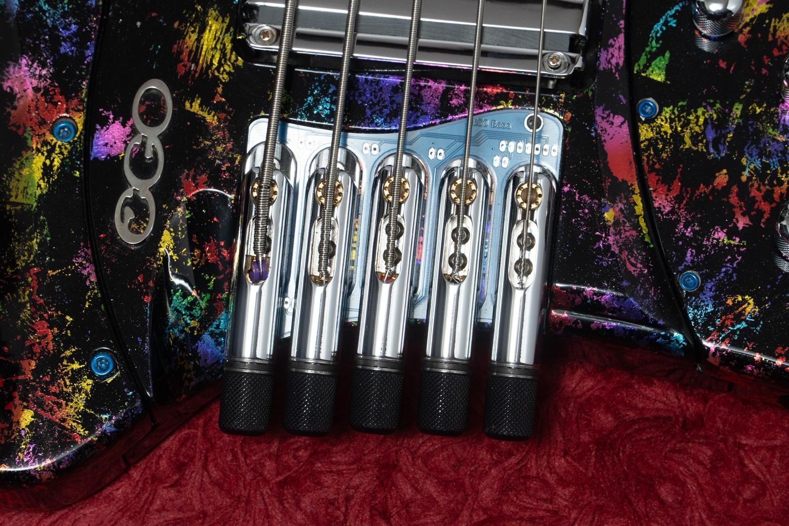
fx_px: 3402
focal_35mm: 155
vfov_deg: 8.8
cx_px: 386
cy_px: 268
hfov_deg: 13.2
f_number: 8
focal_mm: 88
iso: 400
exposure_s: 1/80
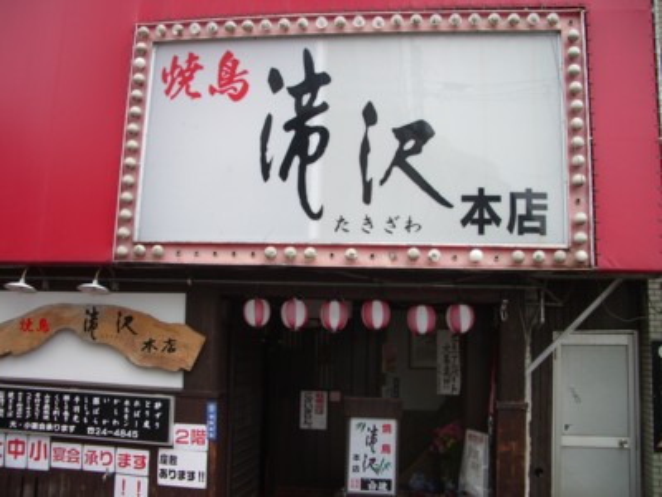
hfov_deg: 52.6
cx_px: 331
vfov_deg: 40.7
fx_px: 669
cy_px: 248
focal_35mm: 35
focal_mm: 5.8
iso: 80
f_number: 2.6
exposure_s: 1/200
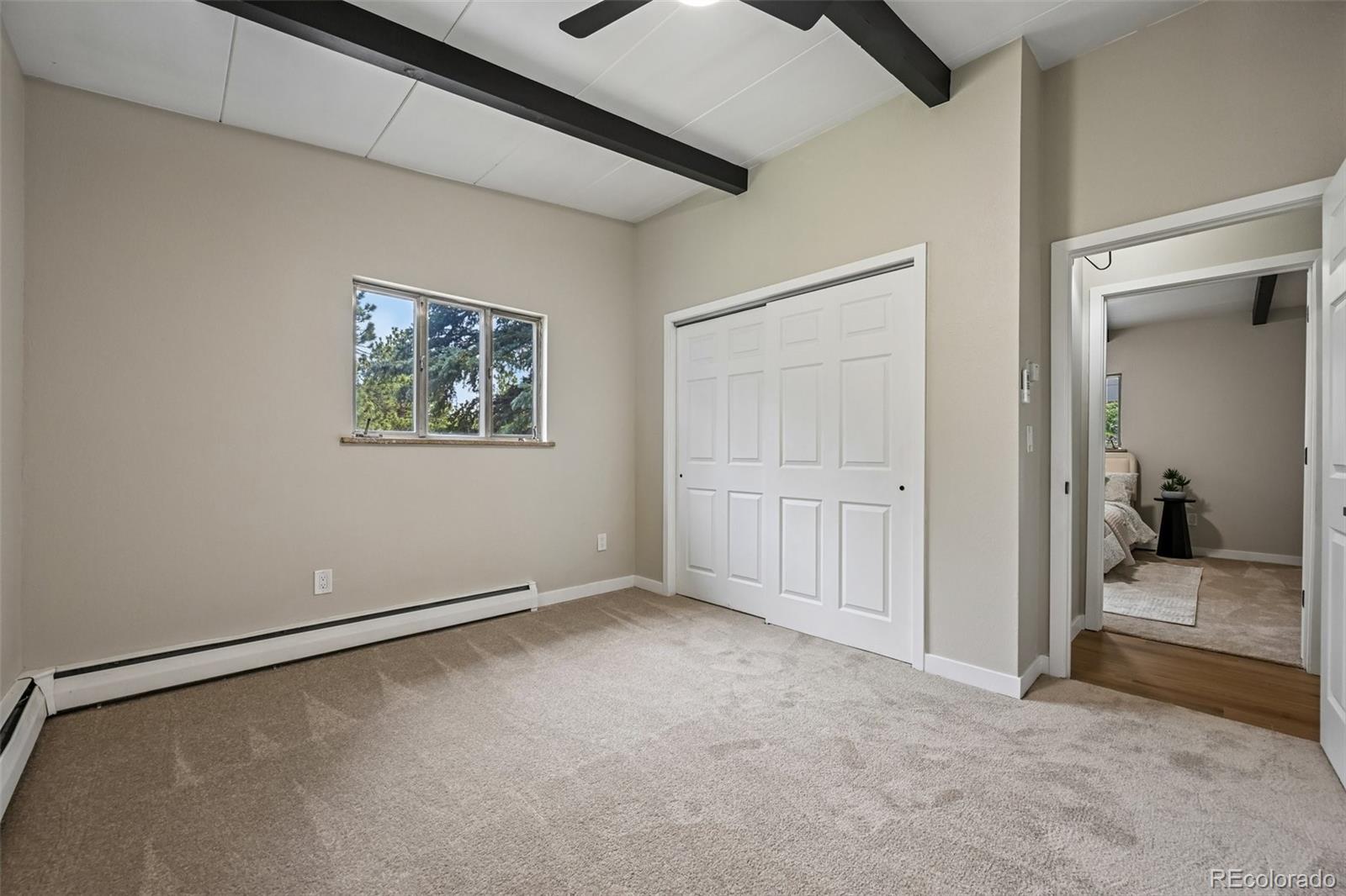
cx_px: 673
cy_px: 448
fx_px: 523
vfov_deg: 81.2
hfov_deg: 104.3
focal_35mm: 14
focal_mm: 14
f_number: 10
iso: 320
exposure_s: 1/15
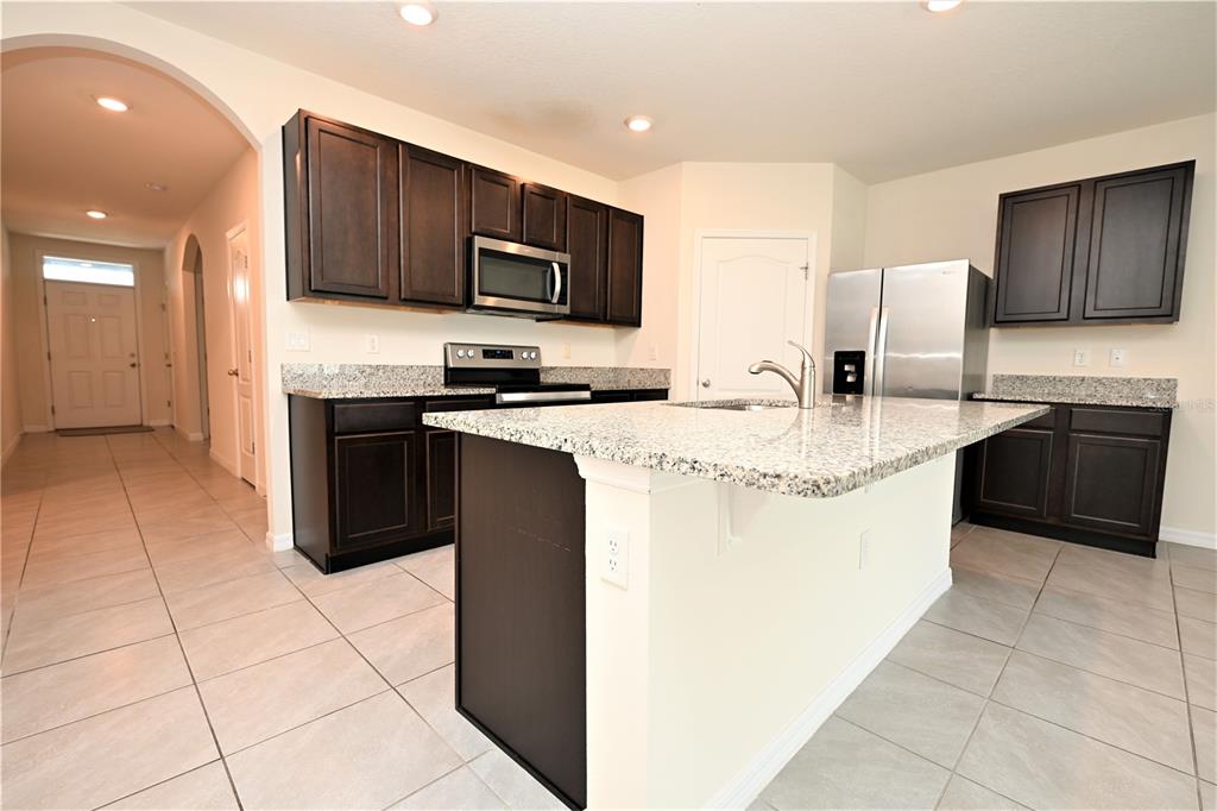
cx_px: 608
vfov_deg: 73.7
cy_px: 406
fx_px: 541
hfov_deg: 96.8
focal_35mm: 16
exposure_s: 1/60
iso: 320
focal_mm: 16
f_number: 4
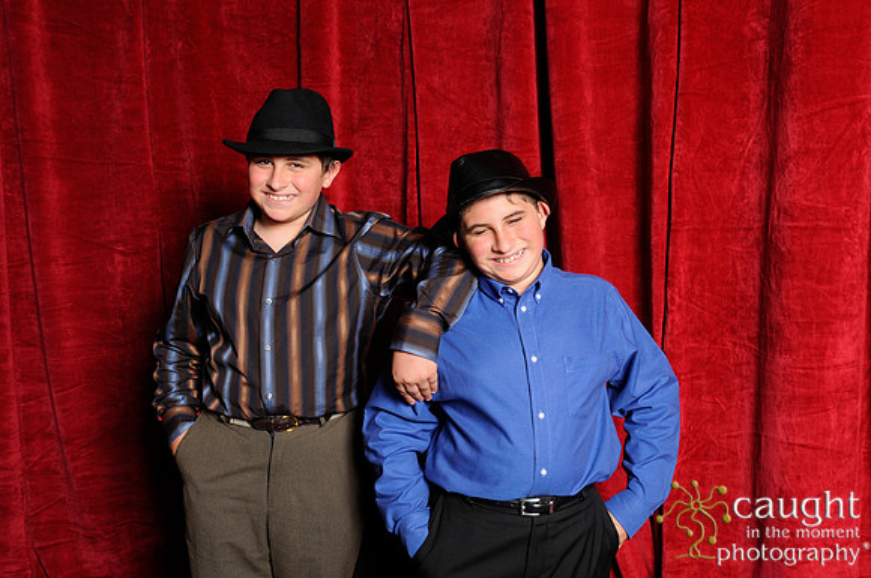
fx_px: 906
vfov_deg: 35.4
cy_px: 289
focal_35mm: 38
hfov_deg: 51.3
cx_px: 436
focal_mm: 25
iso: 400
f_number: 8
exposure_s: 1/60
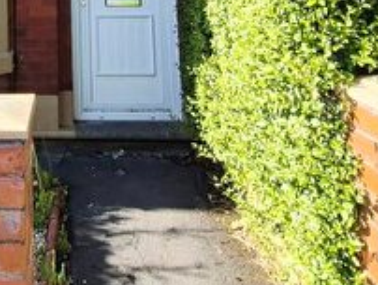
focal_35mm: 45
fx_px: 492
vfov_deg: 24.8
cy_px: -142
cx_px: 37
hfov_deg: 39.0
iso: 40
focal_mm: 1.74
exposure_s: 1/769
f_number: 2.2
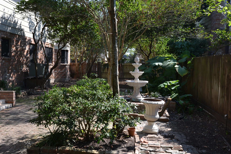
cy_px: 74
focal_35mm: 33
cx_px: 113
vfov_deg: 39.9
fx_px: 212
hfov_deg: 57.2
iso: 100
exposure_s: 1/160
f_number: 6.3
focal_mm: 20
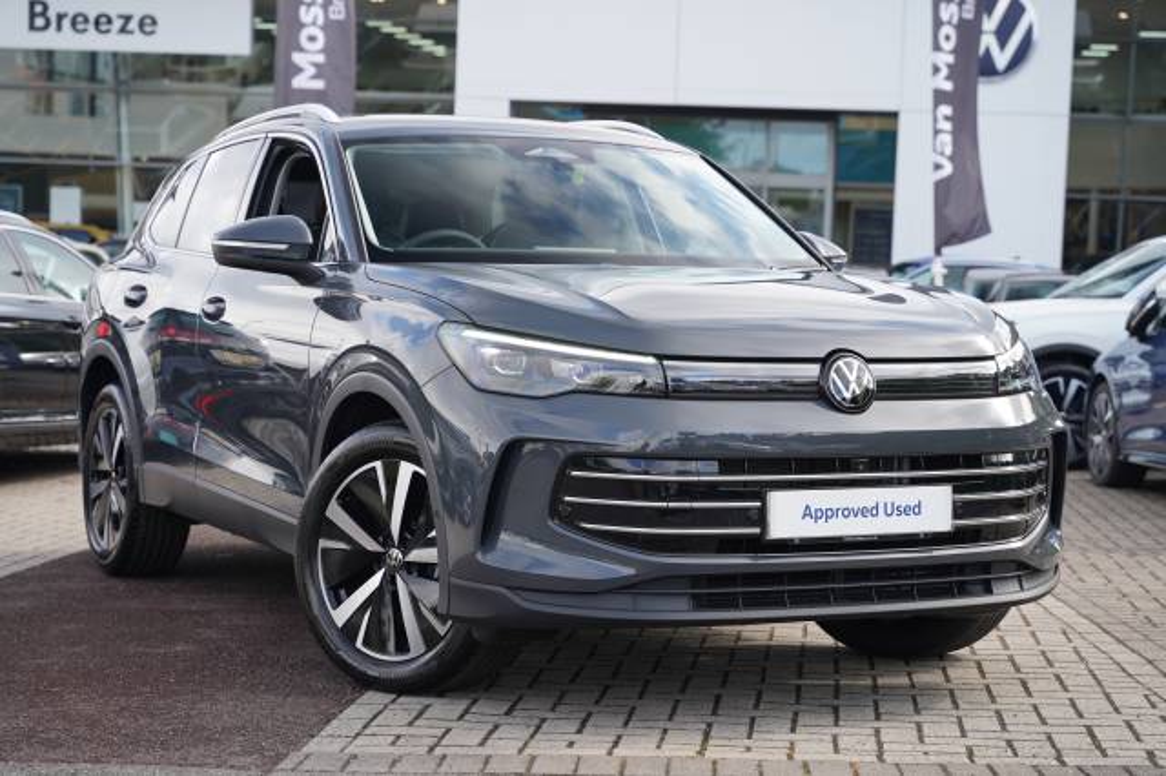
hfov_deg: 28.9
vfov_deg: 19.4
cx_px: 583
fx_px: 2266
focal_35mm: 70
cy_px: 388
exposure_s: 1/160
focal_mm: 70
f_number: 4
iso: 160
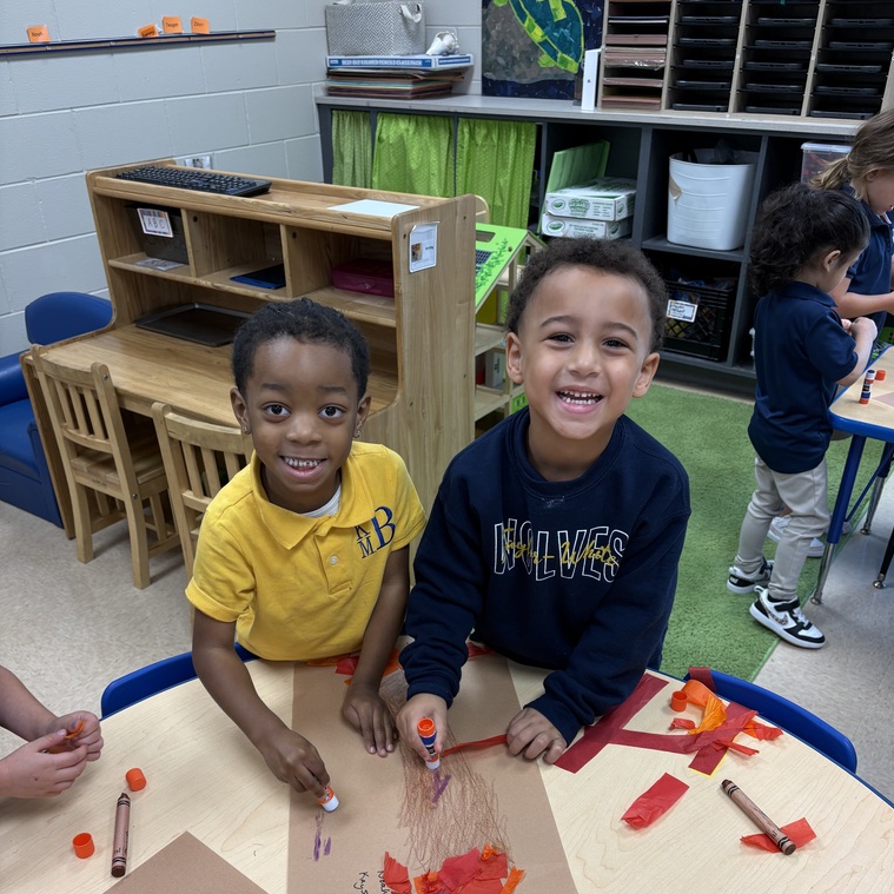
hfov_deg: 52.5
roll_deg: +1.5
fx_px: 906
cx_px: 451
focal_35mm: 31
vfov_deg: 52.0
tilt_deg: -30.8
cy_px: 558
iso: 80
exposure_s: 1/60
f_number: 1.6
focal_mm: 5.96
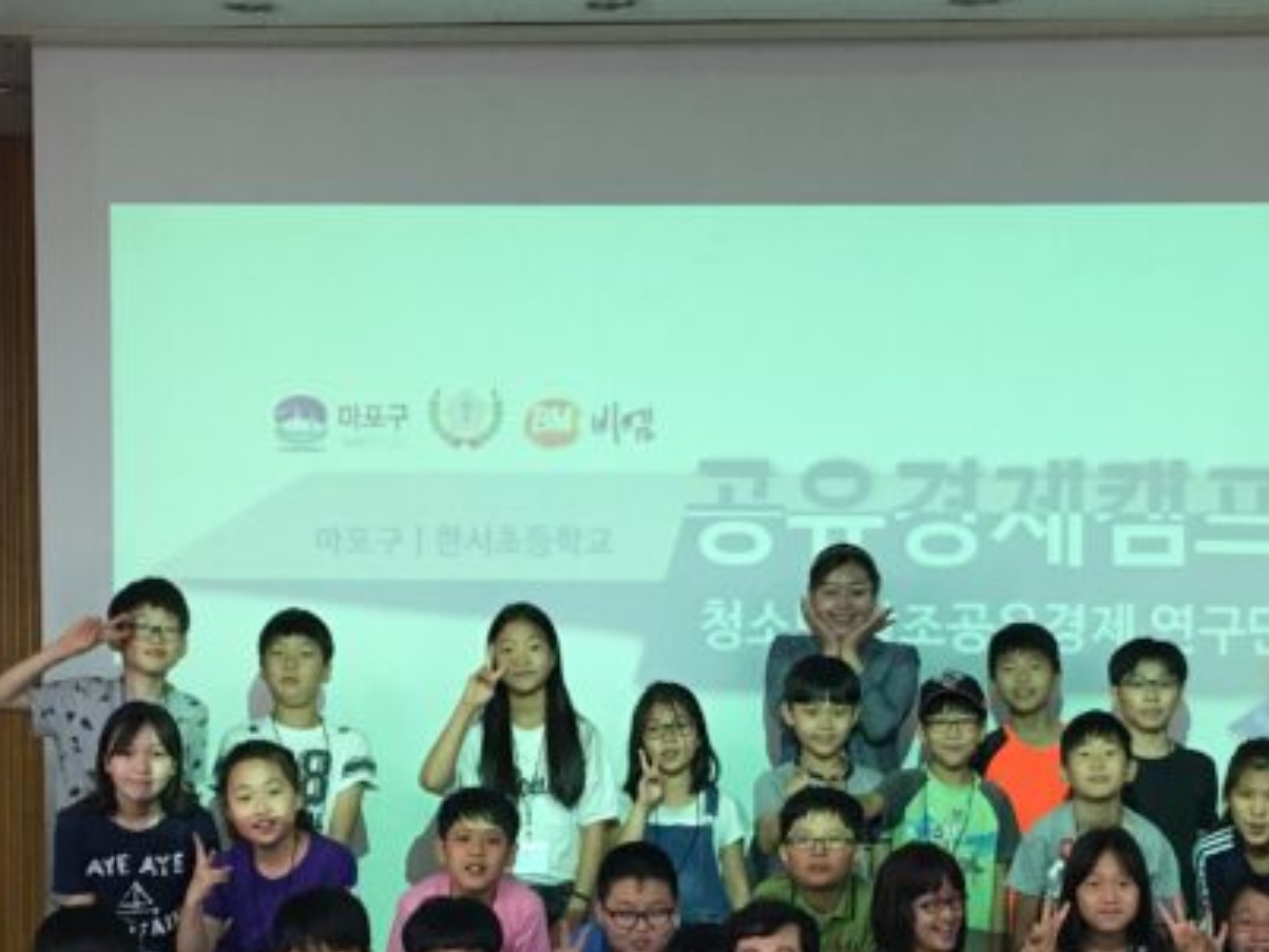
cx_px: 668
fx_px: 2714
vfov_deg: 19.6
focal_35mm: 74
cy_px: 832
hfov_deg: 26.3
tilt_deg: -2.6
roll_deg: -0.1
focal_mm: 4.15
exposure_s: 1/15
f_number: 2.2
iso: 50
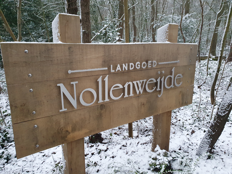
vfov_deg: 53.1
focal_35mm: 26
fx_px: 174
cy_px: 87
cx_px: 116
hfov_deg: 67.3
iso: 500
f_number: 2.4
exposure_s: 1/50
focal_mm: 4.32
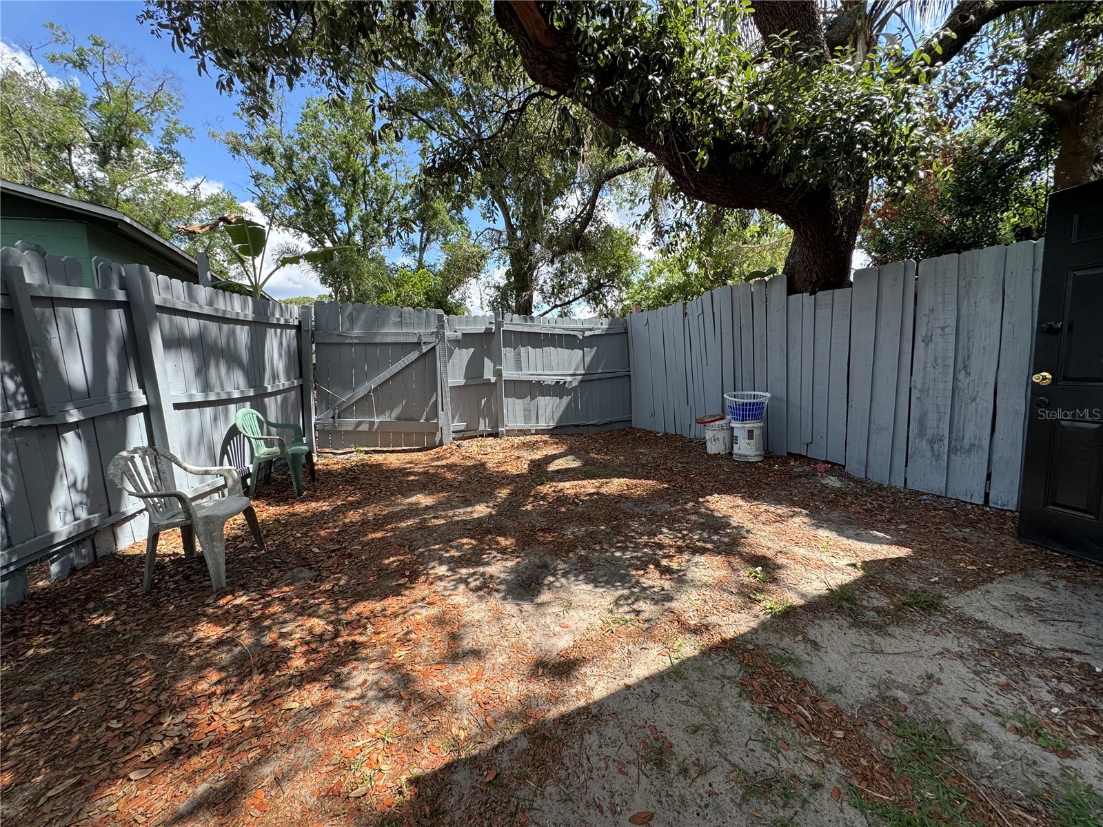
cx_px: 552
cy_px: 414
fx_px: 446
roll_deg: +1.6
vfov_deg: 85.7
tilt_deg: -6.1
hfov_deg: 102.1
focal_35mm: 14
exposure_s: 1/473
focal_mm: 2.22
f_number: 2.2
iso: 40
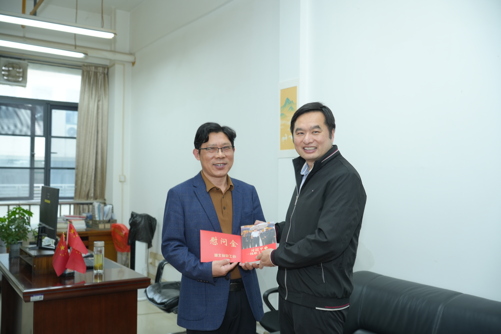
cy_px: 167
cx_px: 250
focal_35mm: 35
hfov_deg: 54.4
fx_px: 487
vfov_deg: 37.9
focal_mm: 35
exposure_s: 1/40
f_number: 3.5
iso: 500
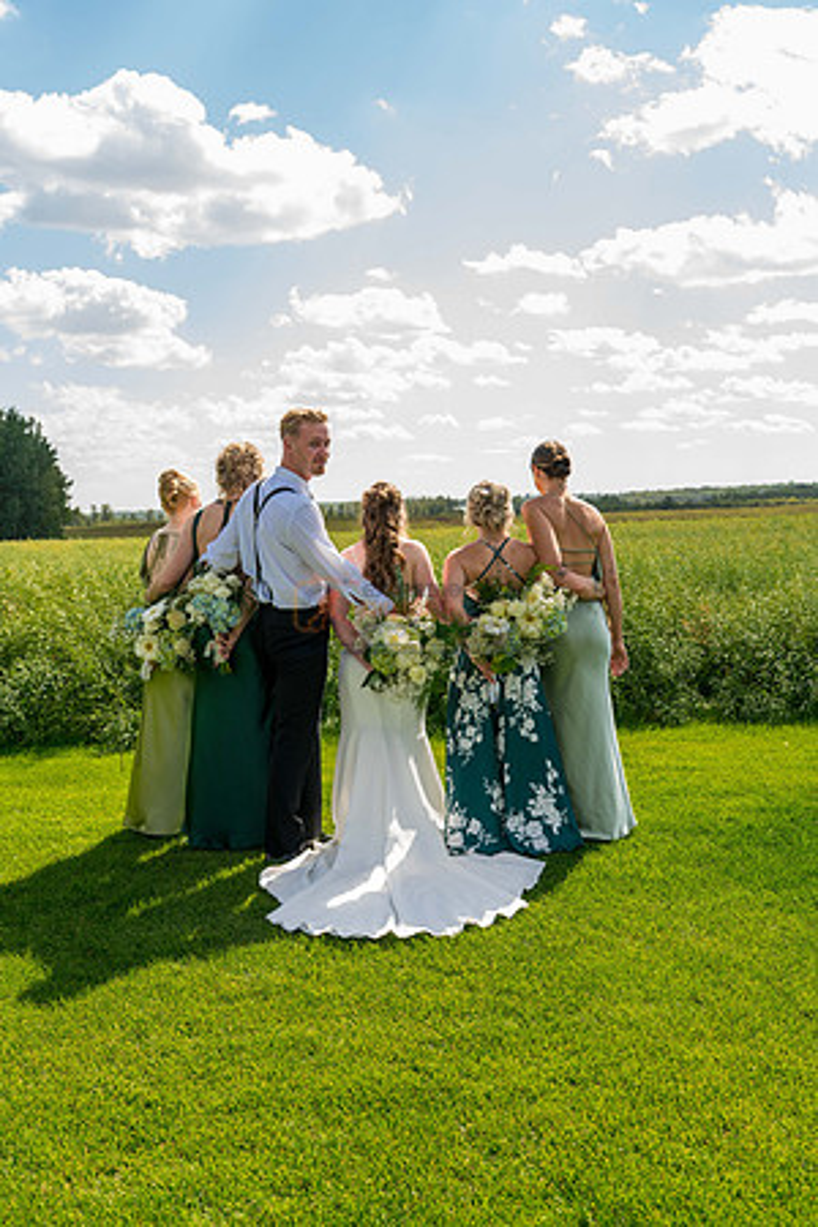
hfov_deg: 32.6
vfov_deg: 47.4
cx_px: 409
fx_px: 1397
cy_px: 614
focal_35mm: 41
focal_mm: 41
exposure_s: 1/500
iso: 400
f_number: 5.6
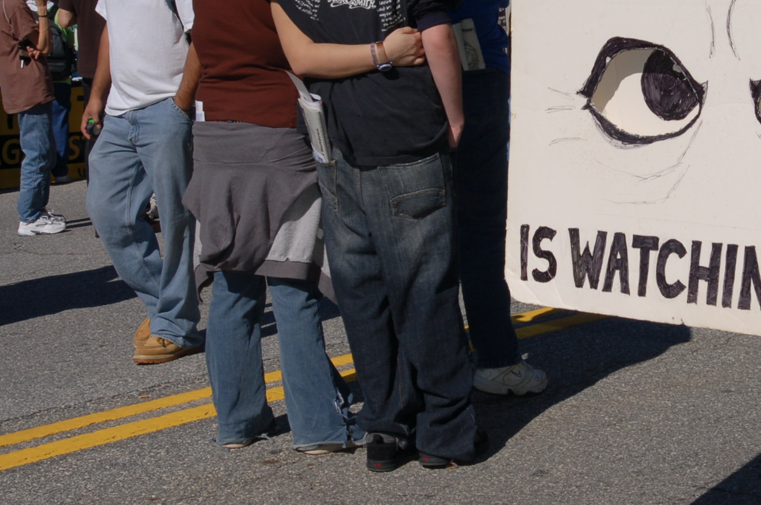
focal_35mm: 90
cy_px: 107
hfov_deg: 22.4
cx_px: 599
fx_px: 1896
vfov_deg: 15.1
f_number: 11
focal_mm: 35
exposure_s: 1/500
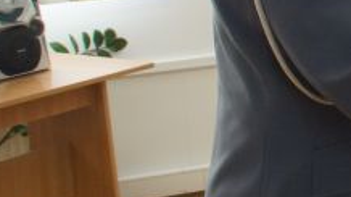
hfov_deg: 15.0
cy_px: -78
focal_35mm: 127
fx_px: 1181
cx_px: 607
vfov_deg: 9.3
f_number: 4
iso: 1250
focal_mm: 22
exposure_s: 1/160
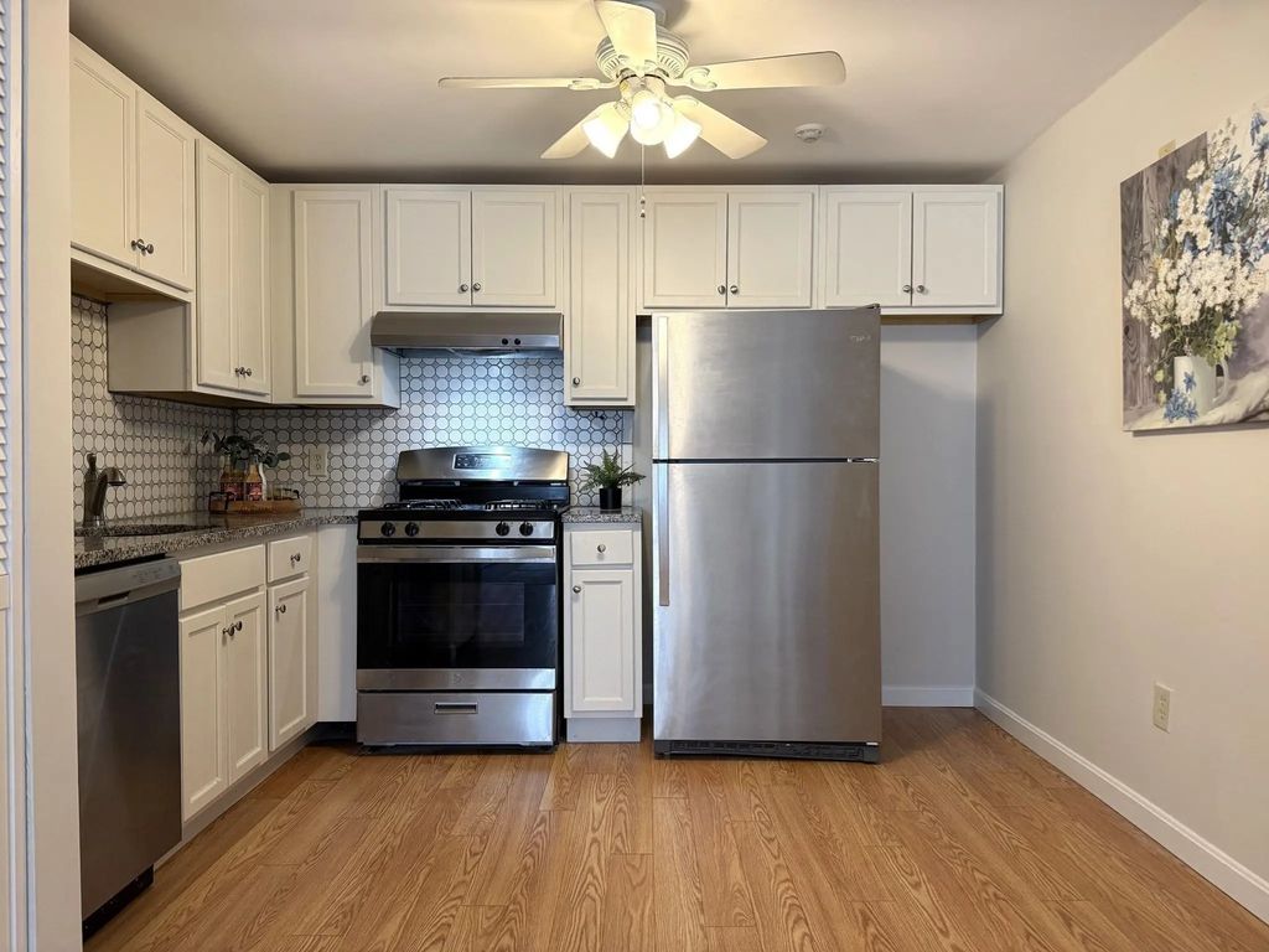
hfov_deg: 71.6
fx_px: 880
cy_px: 476
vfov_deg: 56.8
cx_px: 634
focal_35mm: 24
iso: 250
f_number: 1.78
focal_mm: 6.76
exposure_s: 1/120
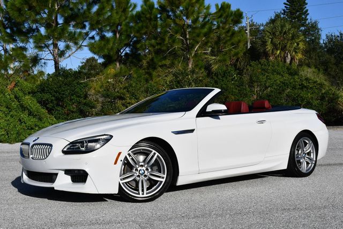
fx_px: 496
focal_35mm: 52
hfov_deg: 38.2
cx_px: 172
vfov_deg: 26.0
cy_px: 114
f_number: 9
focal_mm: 26
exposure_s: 1/320
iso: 100
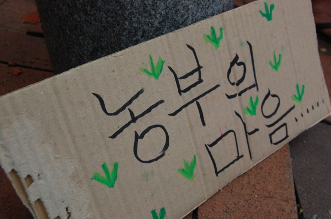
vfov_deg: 31.8
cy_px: 110
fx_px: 386
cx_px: 166
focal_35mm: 42
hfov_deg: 46.5
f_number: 7.1
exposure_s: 1/200
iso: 200
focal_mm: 28
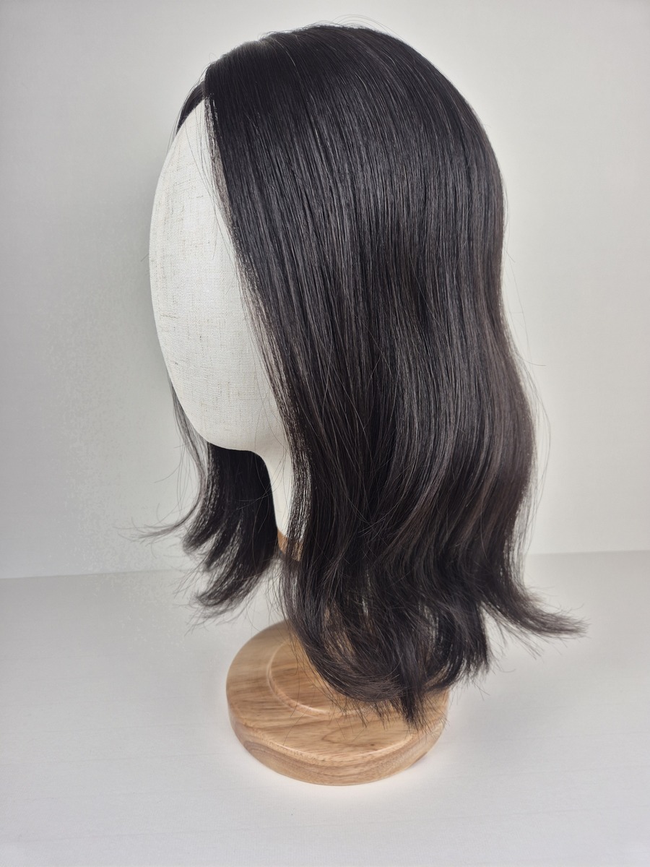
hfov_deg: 58.9
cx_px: 325
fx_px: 576
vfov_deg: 73.9
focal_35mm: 23
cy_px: 434
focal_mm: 5.4
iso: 25
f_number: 1.8
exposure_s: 1/100
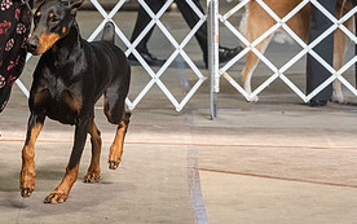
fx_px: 2425
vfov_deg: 5.3
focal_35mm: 249
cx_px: 46
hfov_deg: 8.4
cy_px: -54
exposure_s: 1/400
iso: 6400
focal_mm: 100
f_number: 5
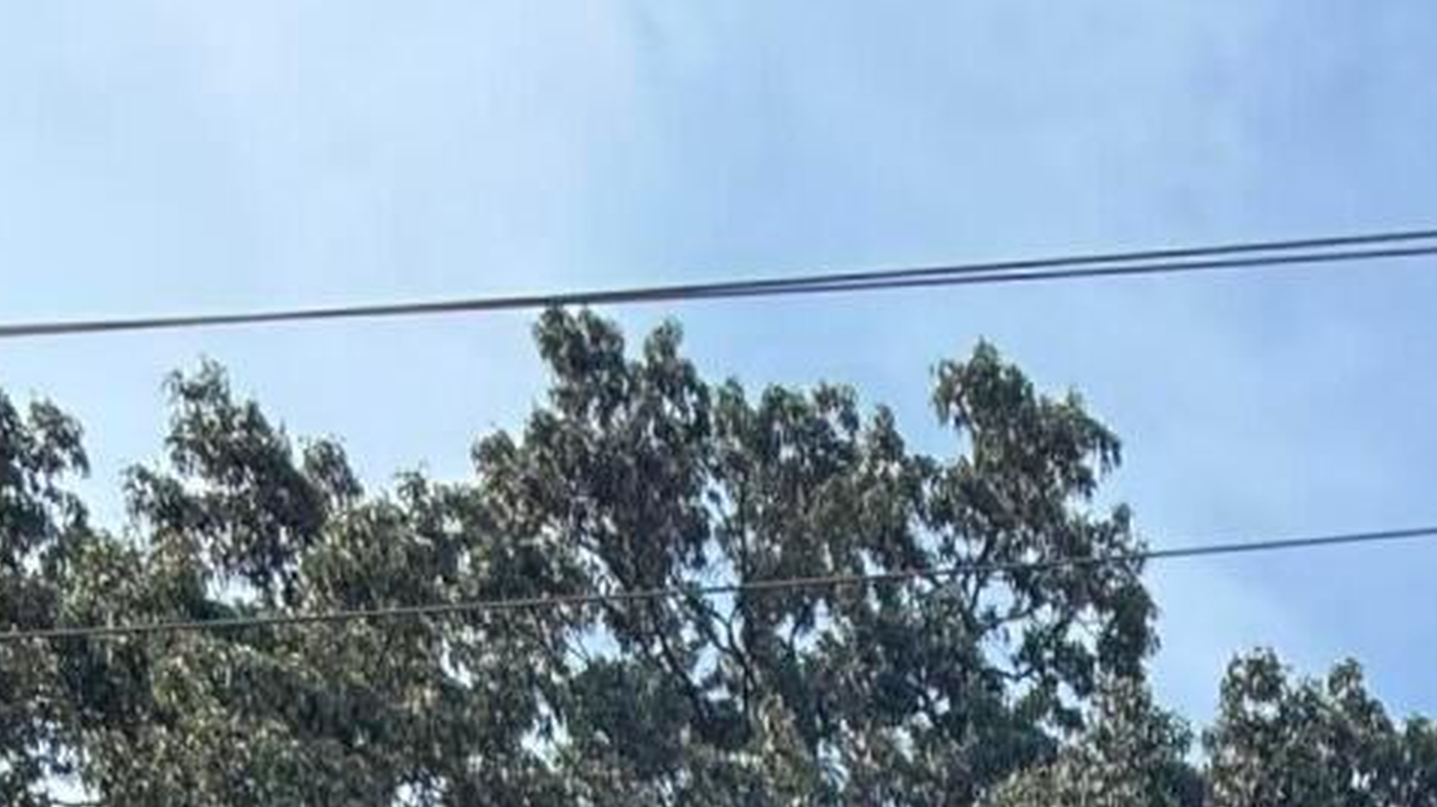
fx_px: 2438
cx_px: 1353
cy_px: 2719
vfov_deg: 10.0
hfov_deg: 31.0
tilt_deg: +2.1
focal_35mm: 64
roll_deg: +0.6
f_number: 2.2
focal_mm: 2.22
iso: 50
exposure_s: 1/579
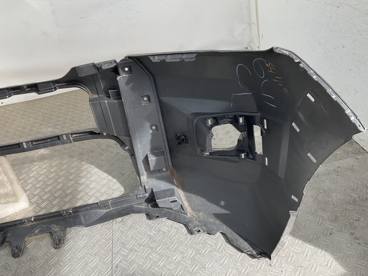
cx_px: 185
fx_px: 319
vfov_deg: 46.8
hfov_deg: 60.0
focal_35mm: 30
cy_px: 134
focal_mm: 3
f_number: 1.8
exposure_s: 1/171
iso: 16
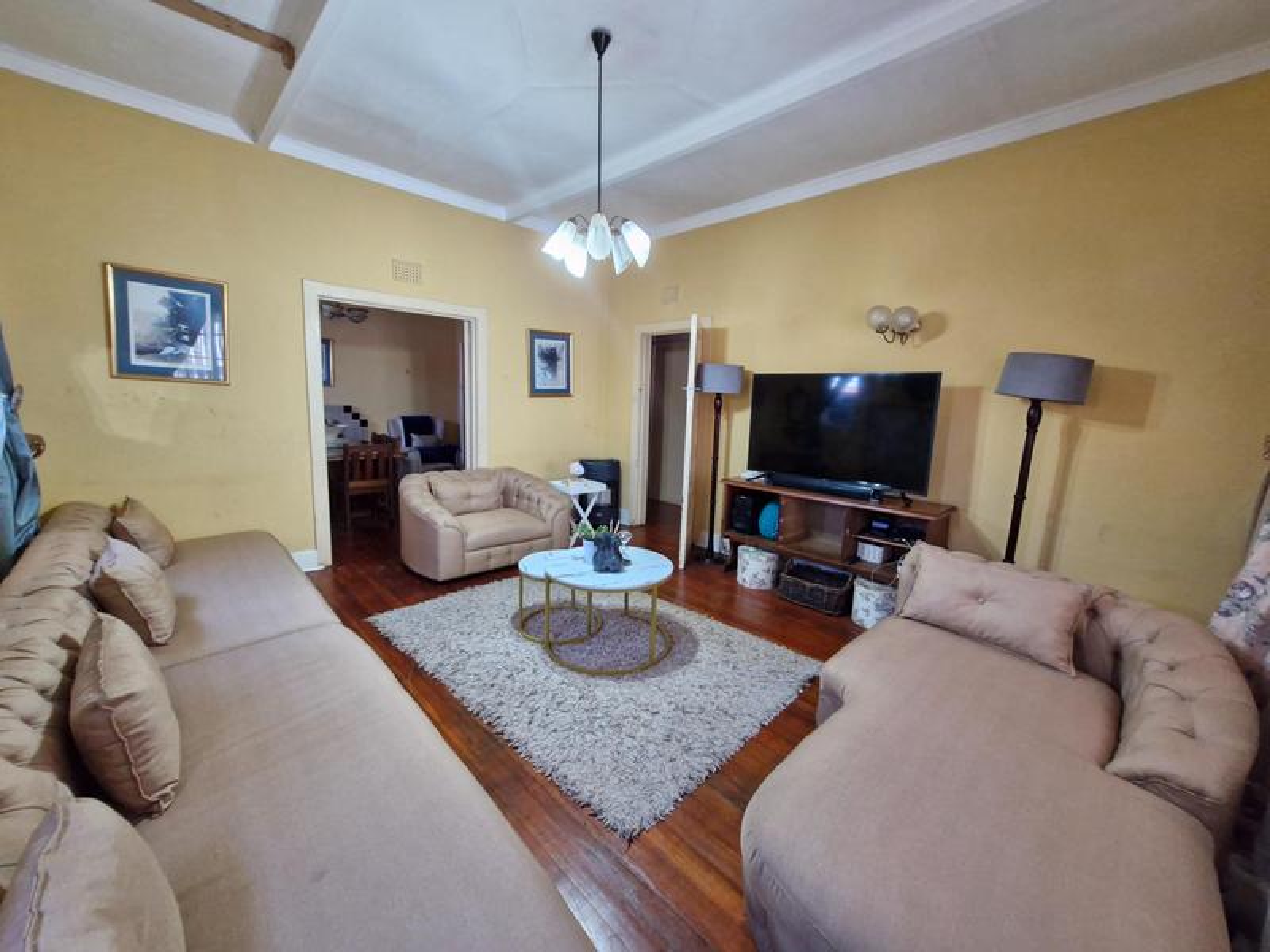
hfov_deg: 106.2
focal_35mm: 13
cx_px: 635
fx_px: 477
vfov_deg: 89.9
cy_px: 476
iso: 400
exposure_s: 1/50
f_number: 2.2
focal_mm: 1.74
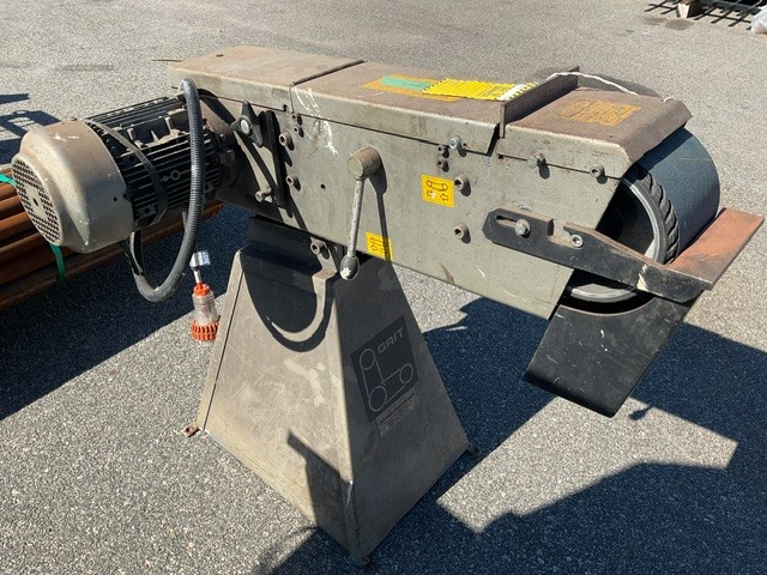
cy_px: 288
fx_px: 643
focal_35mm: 29
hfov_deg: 61.7
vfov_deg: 48.2
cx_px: 384
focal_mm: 3
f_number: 1.8
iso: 16
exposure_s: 1/1121
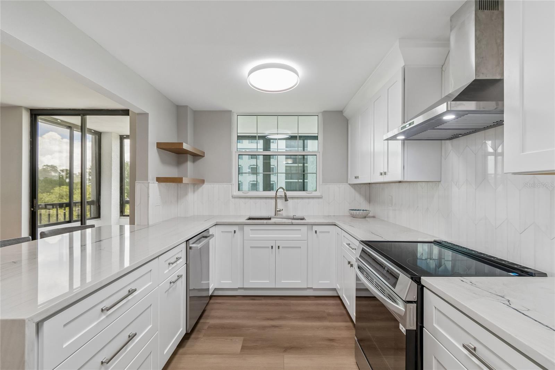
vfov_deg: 77.3
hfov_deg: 100.4
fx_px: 231
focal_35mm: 15
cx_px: 278
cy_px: 185
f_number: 7.1
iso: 100
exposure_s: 1/5
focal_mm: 10
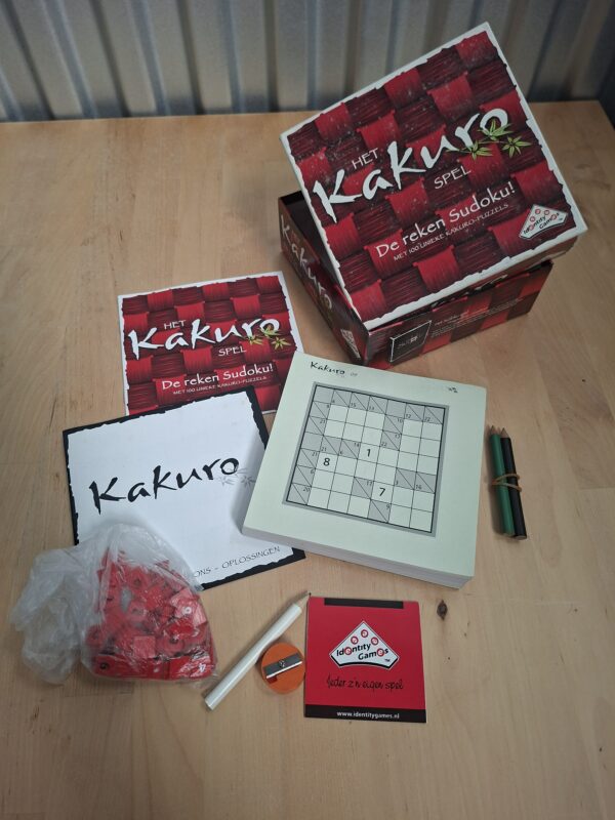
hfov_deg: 58.9
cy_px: 410
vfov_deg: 73.9
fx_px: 545
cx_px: 308
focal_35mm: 23
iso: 250
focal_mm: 5.54
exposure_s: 1/100
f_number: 1.8
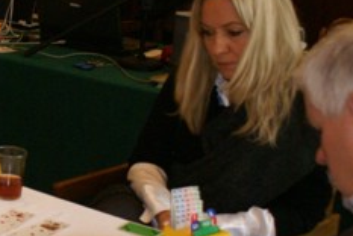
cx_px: -52
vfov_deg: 13.9
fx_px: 972
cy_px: 142
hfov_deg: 19.6
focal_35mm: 99
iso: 800
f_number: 4
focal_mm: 22
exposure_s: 1/40
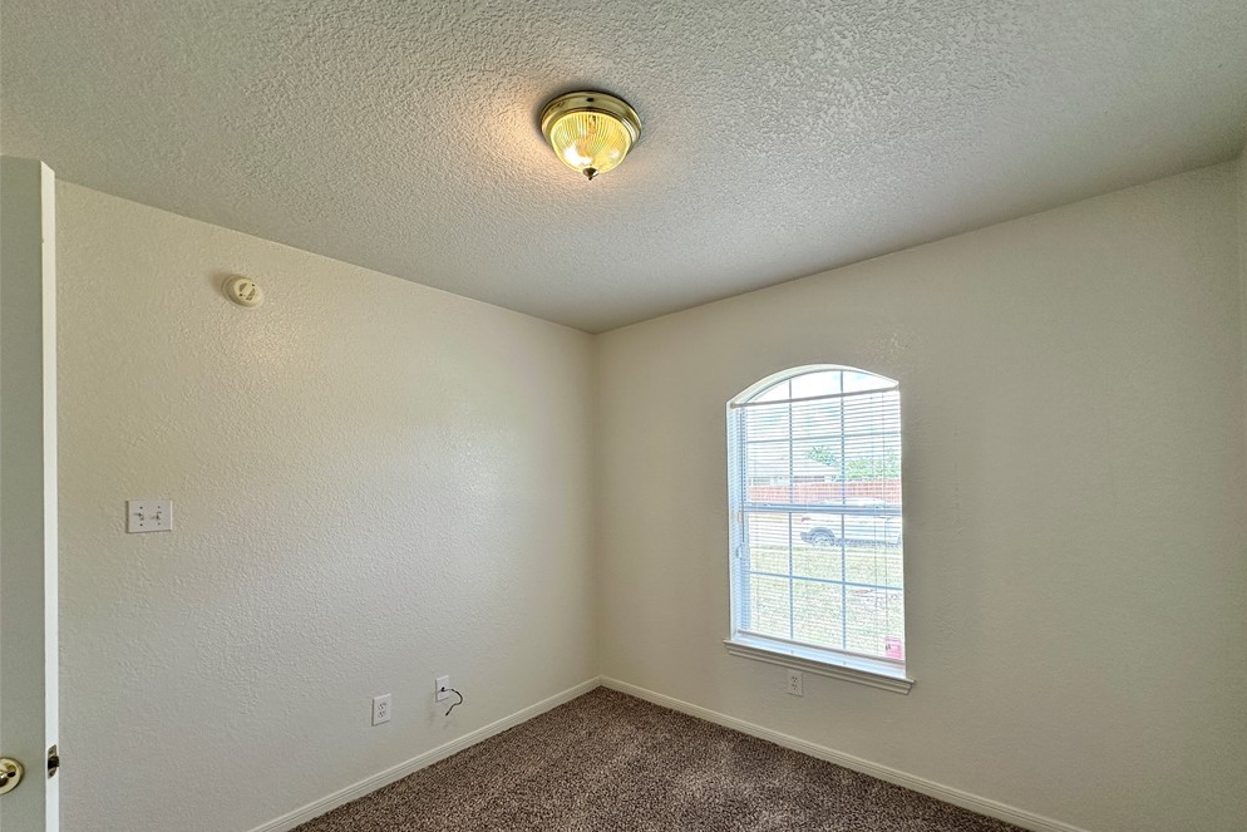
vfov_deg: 76.9
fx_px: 520
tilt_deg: +0.3
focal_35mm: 15
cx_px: 641
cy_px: 476
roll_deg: +0.6
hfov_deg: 100.4
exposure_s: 1/149
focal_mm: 2.22
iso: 40
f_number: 2.2
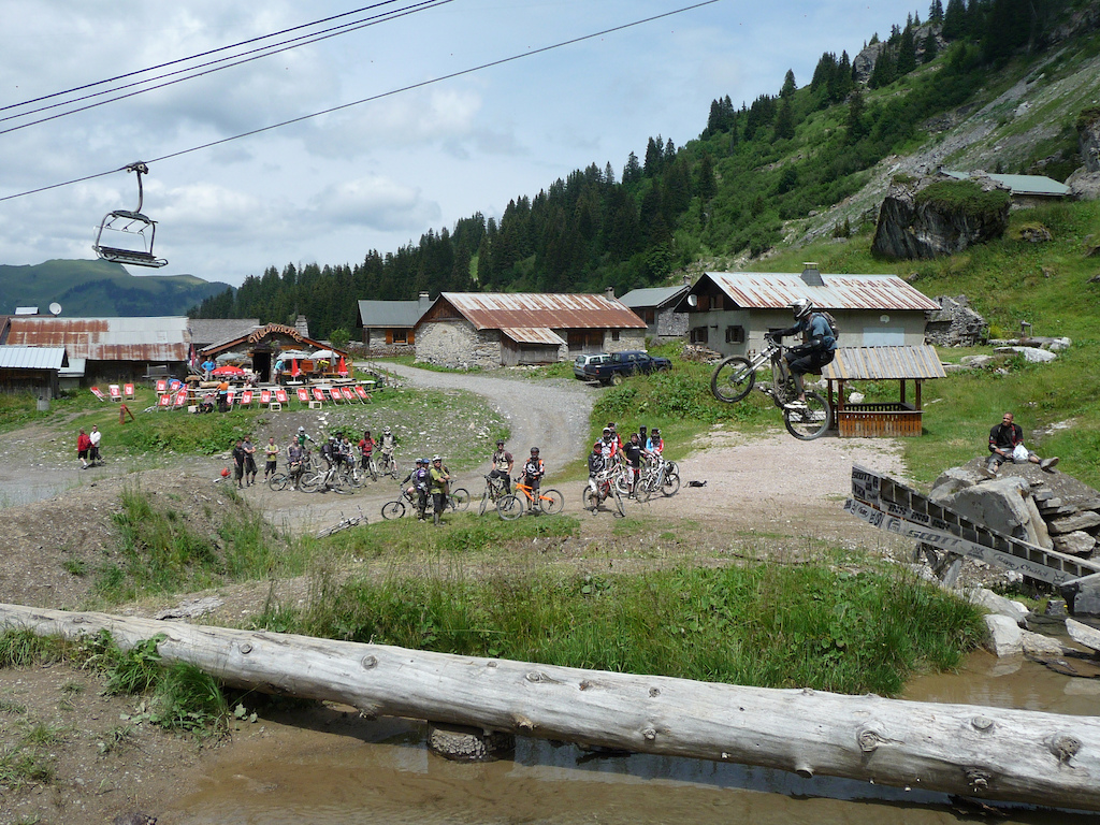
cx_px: 550
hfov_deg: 52.6
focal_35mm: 35
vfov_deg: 40.7
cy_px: 412
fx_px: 1112
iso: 100
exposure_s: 1/1300
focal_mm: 5.3
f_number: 3.5
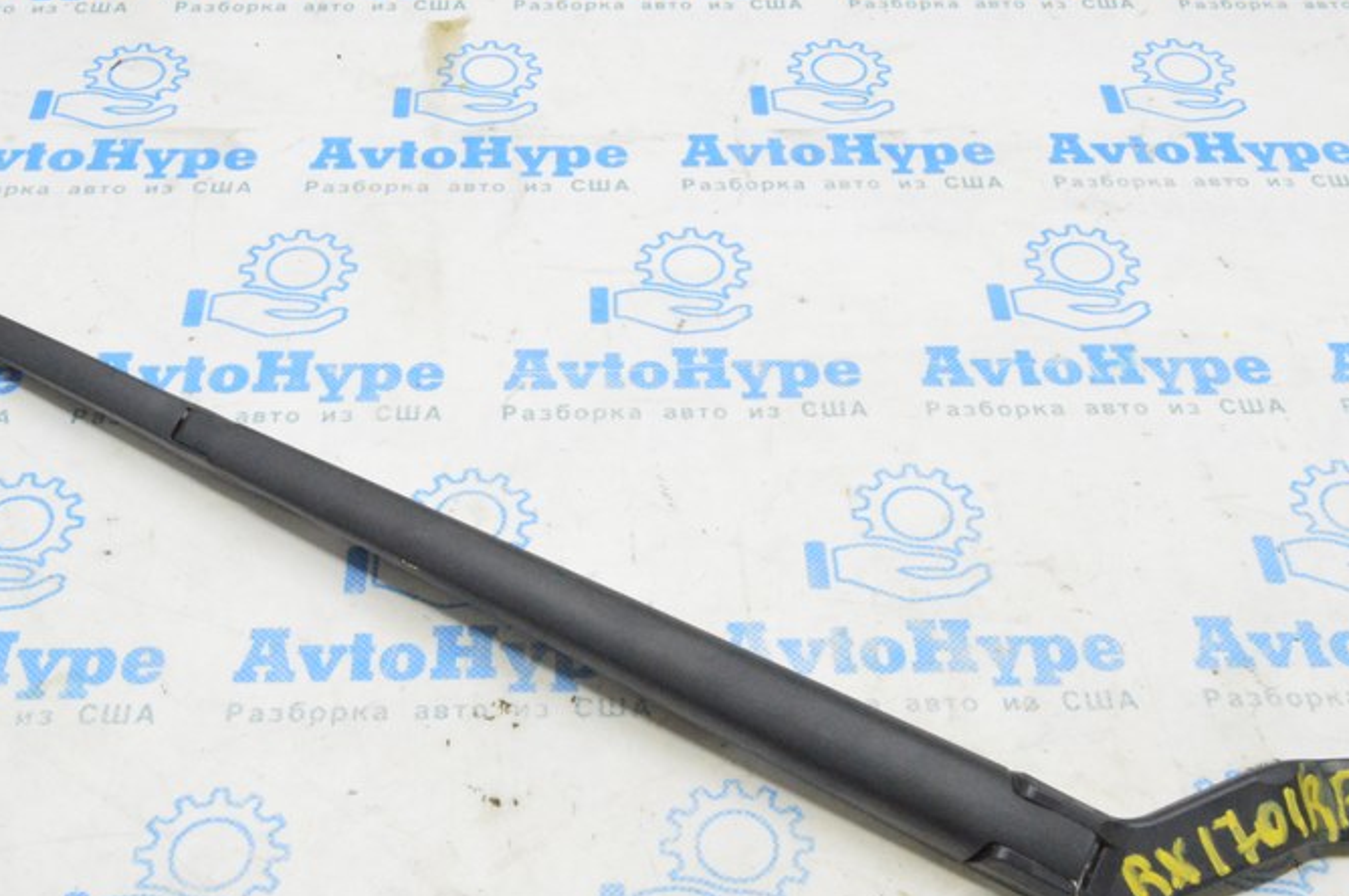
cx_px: 640
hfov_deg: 42.8
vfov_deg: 29.2
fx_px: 1722
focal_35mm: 46
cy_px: 433
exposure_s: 1/15
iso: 6400
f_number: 20
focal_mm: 20
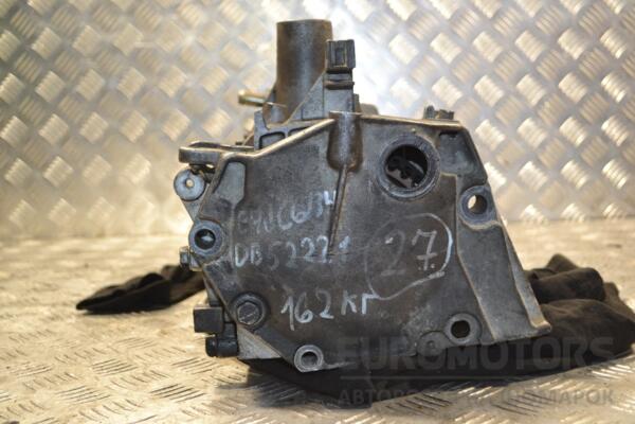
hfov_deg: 41.1
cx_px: 318
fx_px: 847
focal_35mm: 48
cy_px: 212
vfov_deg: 28.1
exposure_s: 1/60
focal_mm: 32
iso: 640
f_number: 4.8
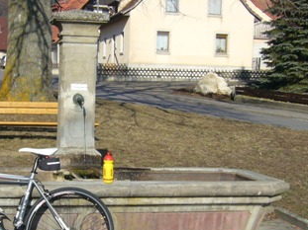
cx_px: 93
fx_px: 640
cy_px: 150
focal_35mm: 72
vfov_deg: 20.4
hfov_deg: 26.8
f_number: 5.6
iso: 100
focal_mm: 5.8
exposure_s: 1/640
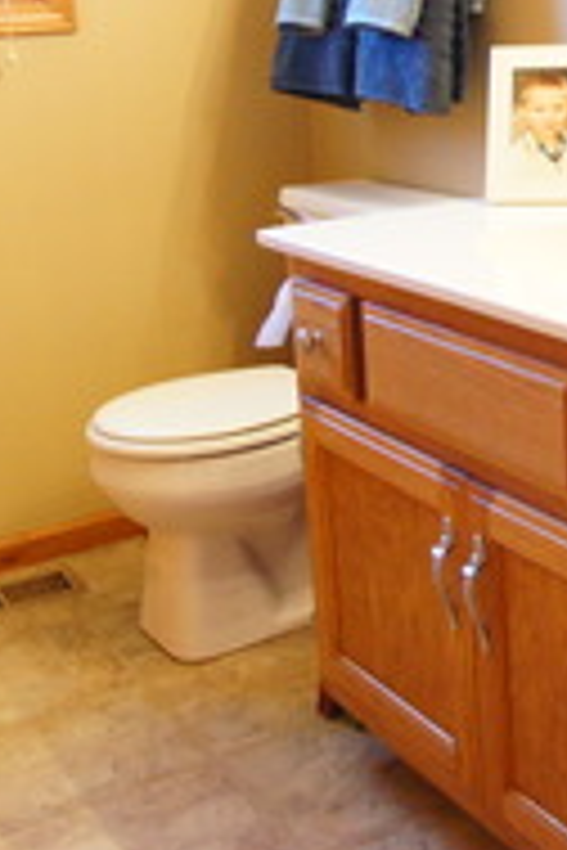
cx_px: 648
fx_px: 1316
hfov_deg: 22.7
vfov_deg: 34.5
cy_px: 146
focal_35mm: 56
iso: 1600
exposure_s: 1/30
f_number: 5.6
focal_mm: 11
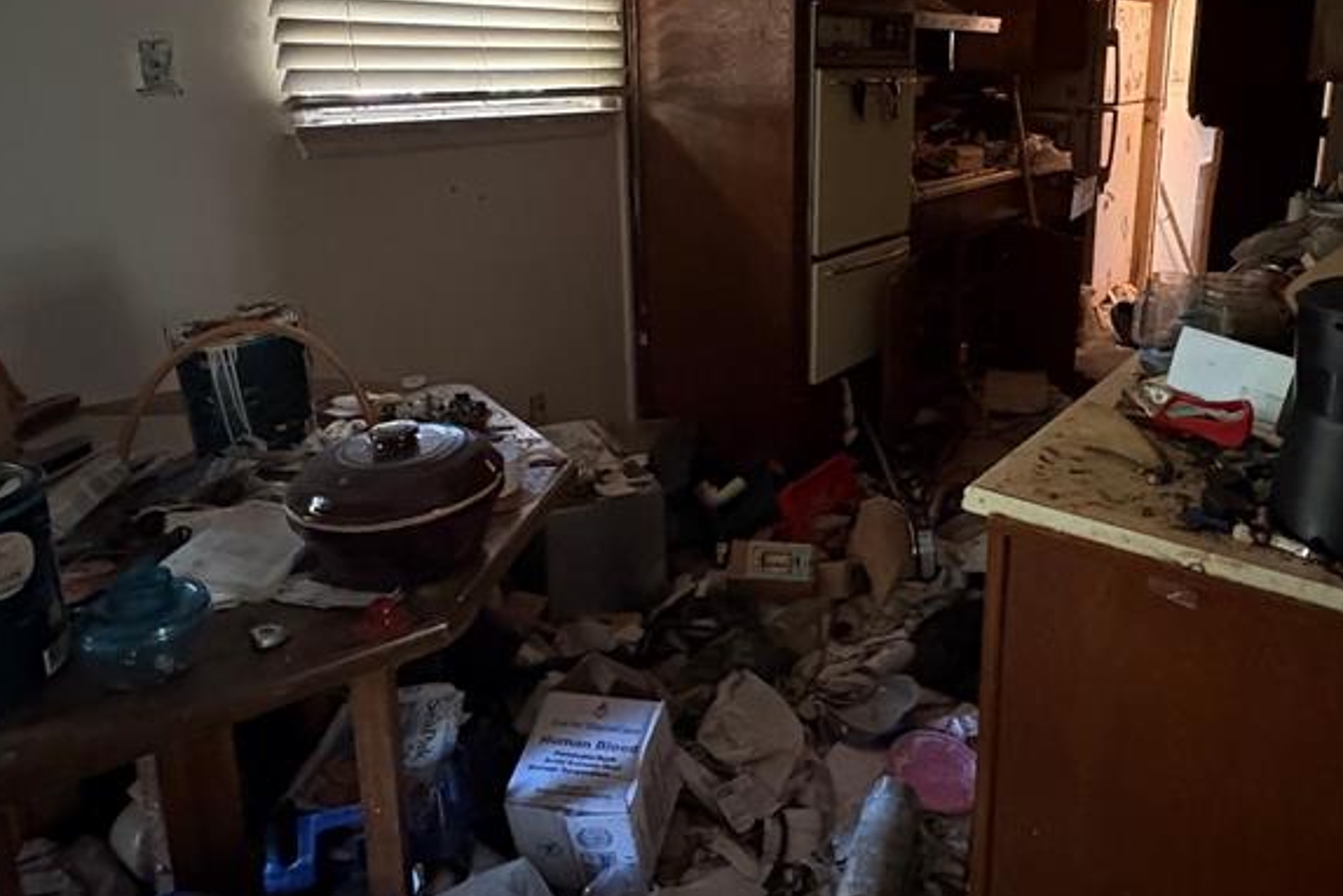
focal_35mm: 26
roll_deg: -0.8
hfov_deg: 68.4
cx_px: 830
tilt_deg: -13.4
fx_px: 970
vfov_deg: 48.4
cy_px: 272
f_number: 2.2
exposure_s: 1/30
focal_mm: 2.22
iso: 1250
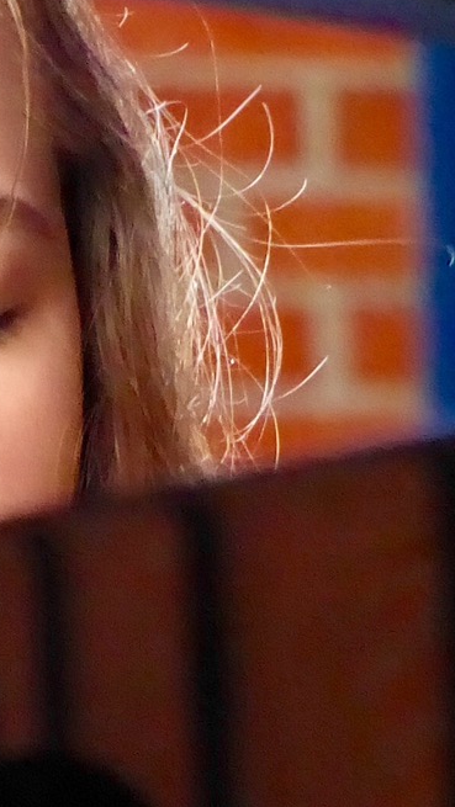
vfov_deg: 2.0
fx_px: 22795
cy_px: 258
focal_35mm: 1064
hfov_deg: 1.1
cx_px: 120
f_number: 6
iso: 3200
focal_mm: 89.6
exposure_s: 1/20
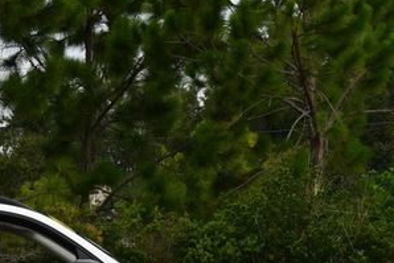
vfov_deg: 8.0
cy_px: 255
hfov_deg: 11.8
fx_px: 1883
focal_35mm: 172
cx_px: -26
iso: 140
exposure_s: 1/250
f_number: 8
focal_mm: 40
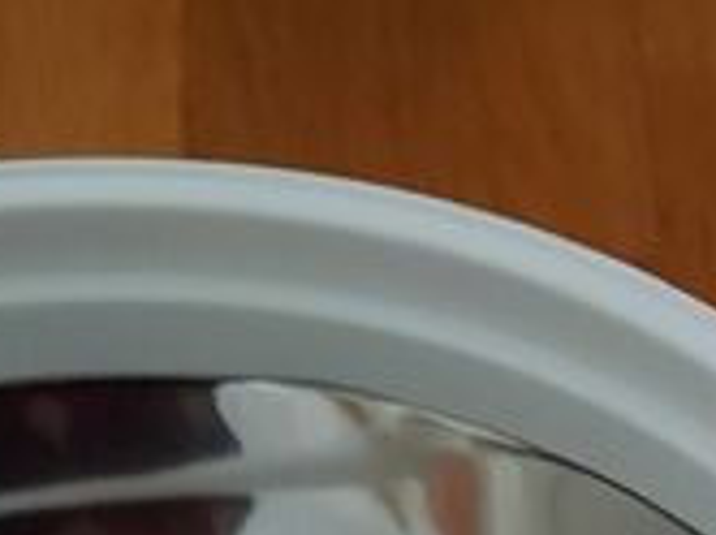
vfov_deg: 8.3
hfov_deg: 12.6
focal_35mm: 151
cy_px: 1609
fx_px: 3119
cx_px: 953
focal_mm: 4.6
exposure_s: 1/25
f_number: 2
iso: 640
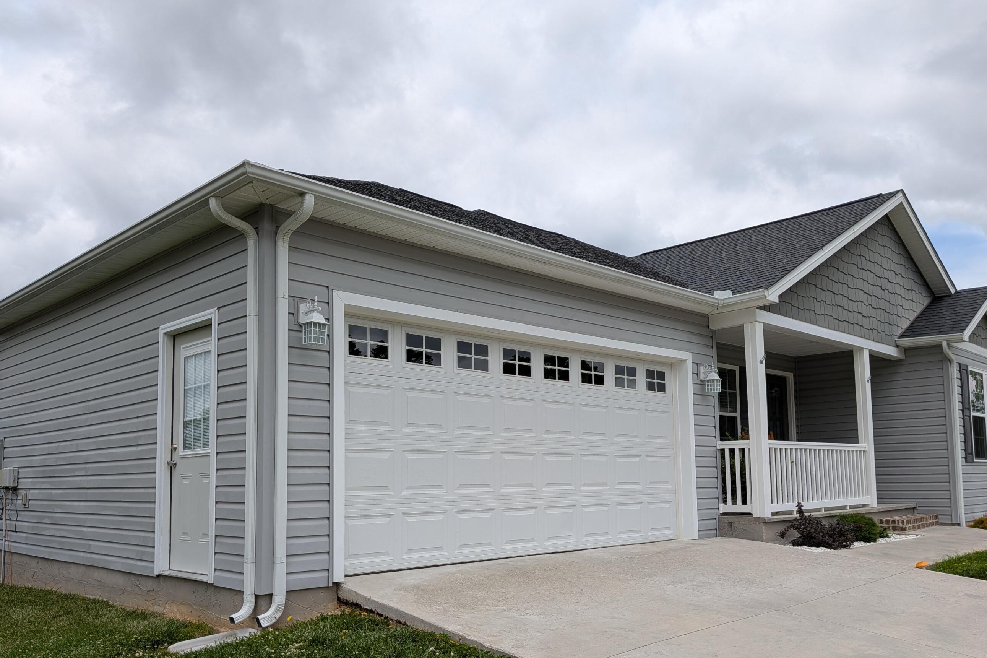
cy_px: 395
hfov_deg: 63.6
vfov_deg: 44.7
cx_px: 518
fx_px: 795
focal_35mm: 29
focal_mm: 4.53
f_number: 1.7
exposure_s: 1/1949
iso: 30
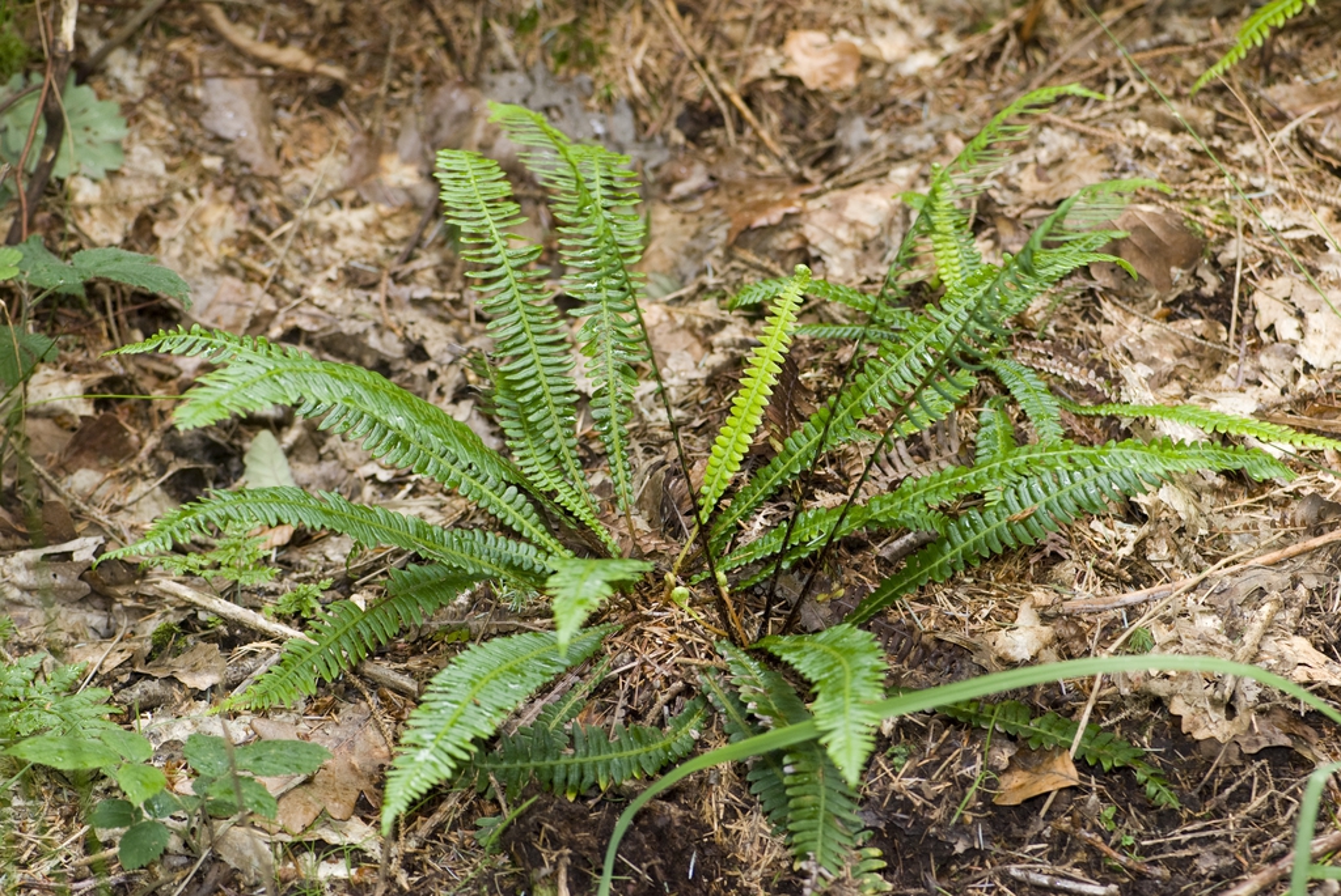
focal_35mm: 158
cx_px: 670
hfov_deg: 13.0
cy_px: 448
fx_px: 5873
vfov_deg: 8.7
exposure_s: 1/60
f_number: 6.3
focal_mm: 105
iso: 320
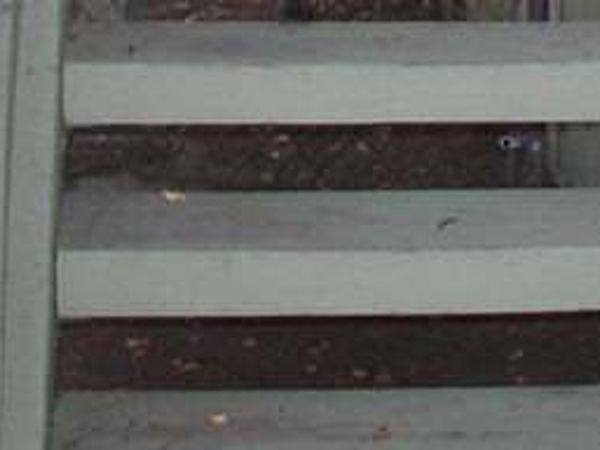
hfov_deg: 13.6
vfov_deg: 9.8
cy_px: -338
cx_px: 485
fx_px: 2496
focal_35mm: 144
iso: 50
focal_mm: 6
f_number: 2.8
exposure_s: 1/40
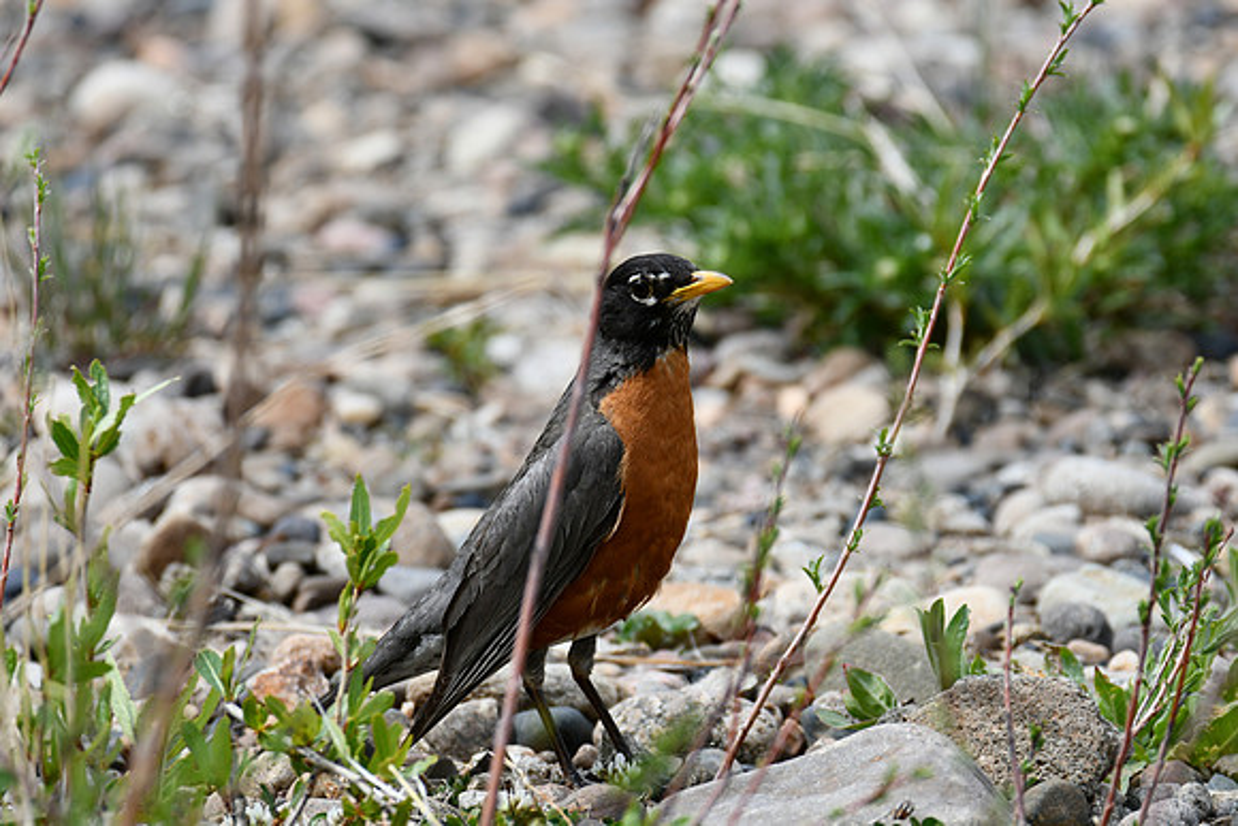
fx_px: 15478
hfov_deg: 4.6
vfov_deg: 3.1
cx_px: 619
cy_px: 413
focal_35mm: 450
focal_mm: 300
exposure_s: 1/500
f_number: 8
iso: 200
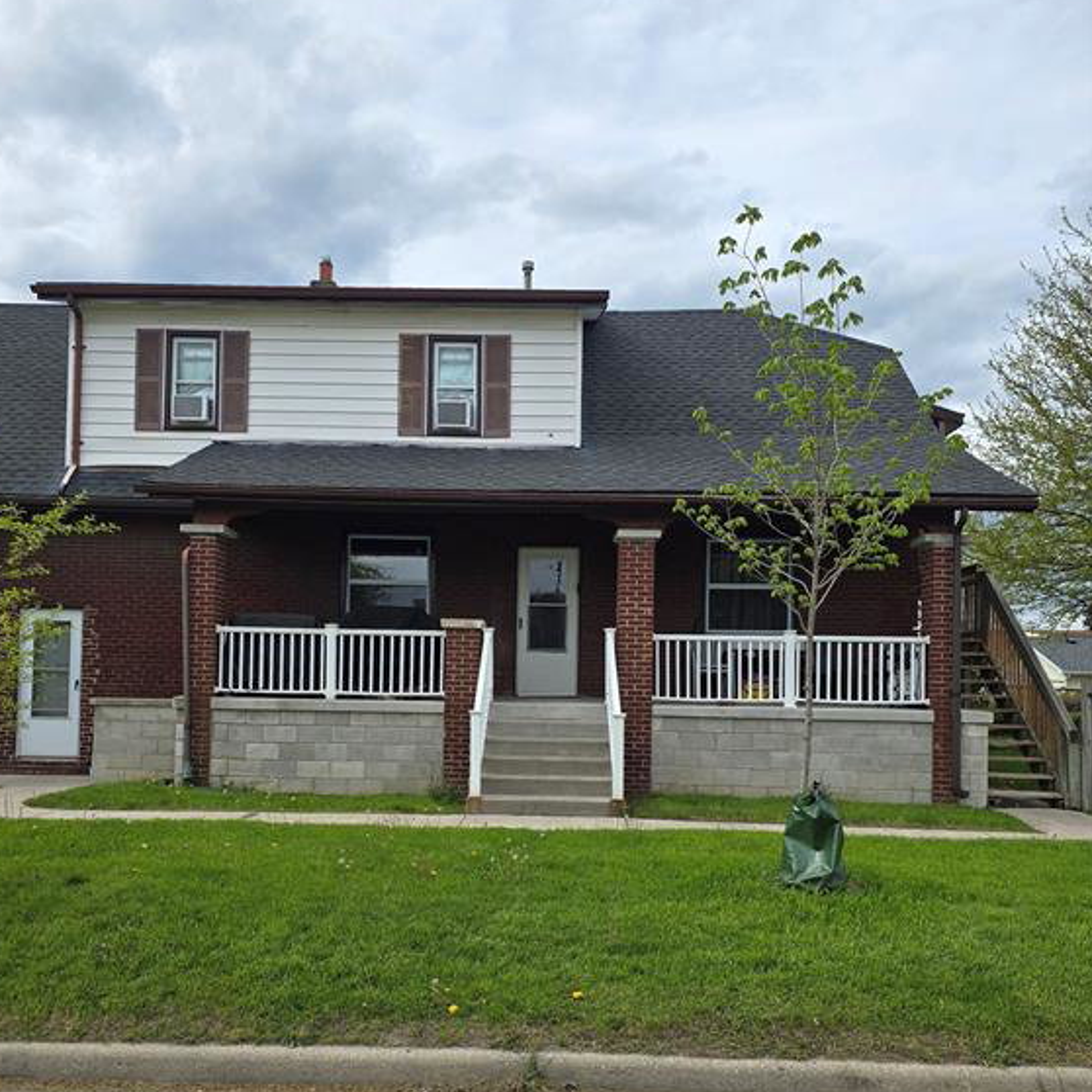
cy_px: 661
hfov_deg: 57.3
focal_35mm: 28
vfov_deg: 56.8
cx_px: 534
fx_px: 999
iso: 12
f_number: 1.7
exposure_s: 1/773
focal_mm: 6.3
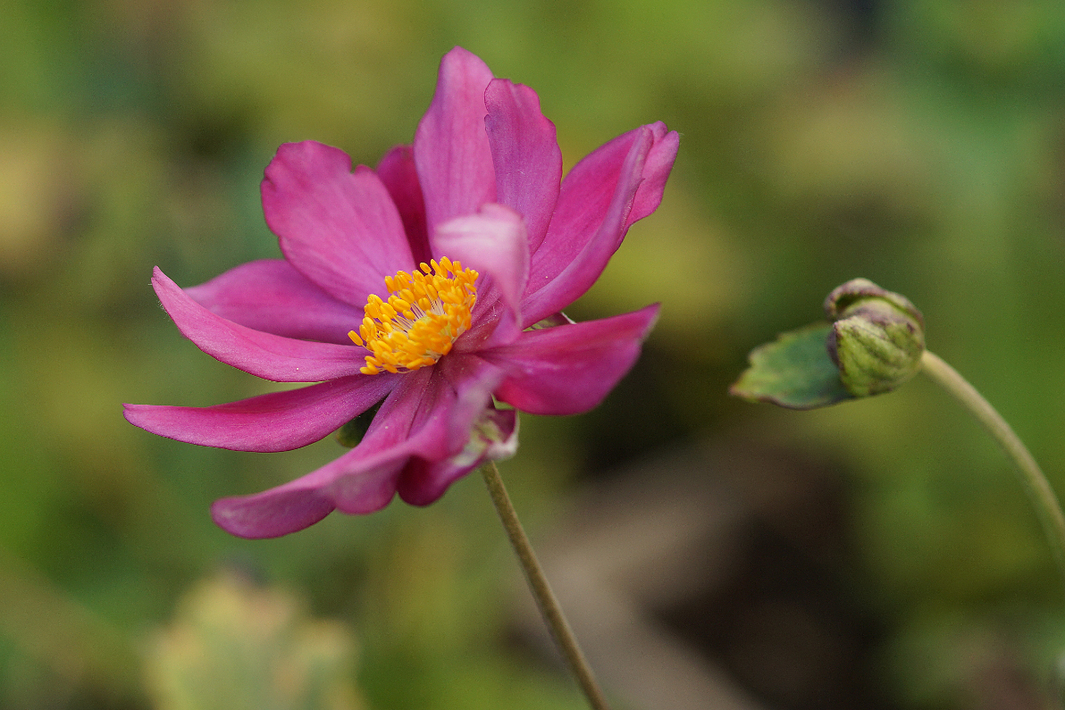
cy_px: 354
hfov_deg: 13.6
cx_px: 530
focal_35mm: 151
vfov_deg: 9.1
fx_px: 4467
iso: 160
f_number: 4
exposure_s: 1/160
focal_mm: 100
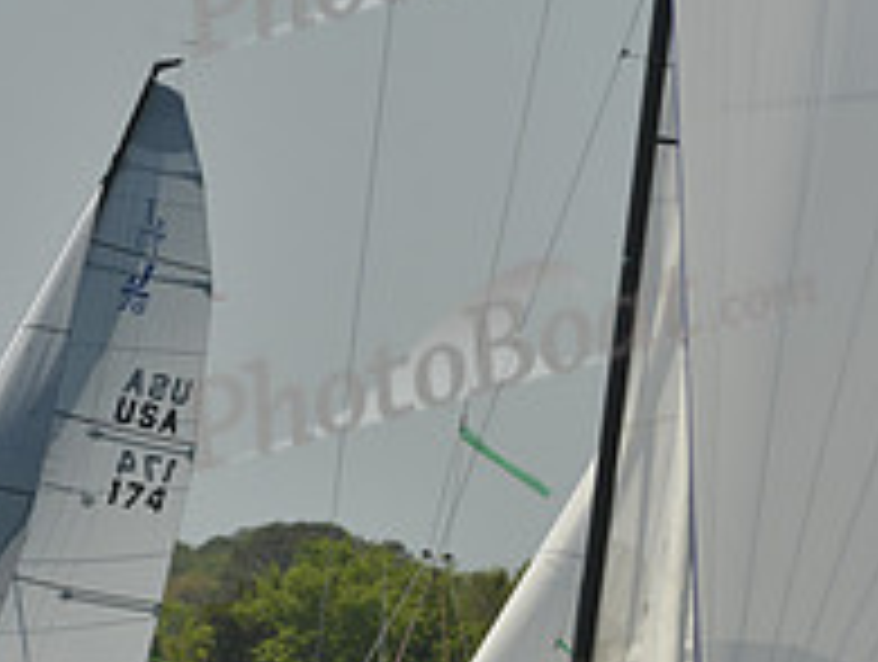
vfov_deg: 1.8
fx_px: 21040
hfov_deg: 2.4
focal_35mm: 828
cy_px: 525
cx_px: 1054
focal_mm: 290
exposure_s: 1/1250
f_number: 9
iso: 280
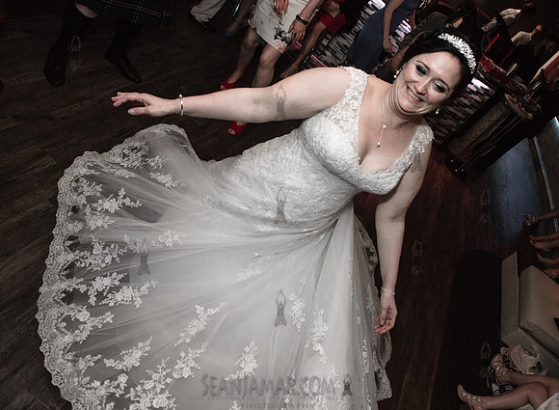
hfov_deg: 68.2
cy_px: 204
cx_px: 309
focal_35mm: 26
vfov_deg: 52.9
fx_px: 412
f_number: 5
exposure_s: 1/200
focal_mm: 24
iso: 3200
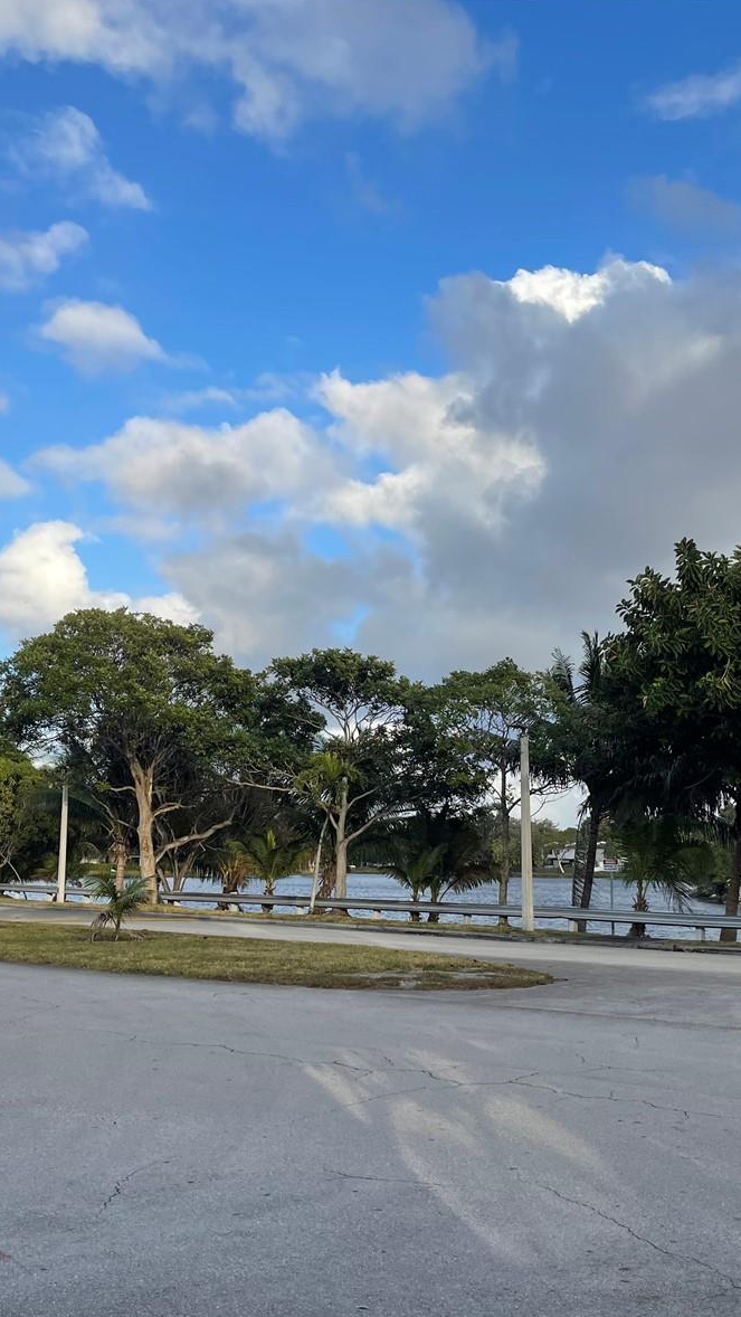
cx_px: 387
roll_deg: -0.6
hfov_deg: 32.0
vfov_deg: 54.0
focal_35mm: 37
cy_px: 664
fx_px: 1292
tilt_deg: +8.2
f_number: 1.6
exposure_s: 1/2049
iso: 32
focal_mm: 5.1
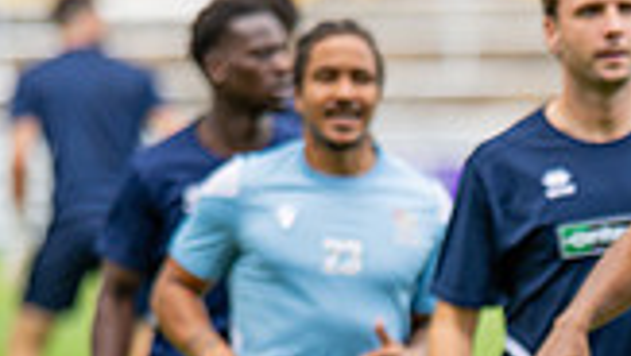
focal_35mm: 639
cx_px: 580
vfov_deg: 1.9
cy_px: 460
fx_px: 10700
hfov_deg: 3.4
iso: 160
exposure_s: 1/1600
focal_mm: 135
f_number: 1.8
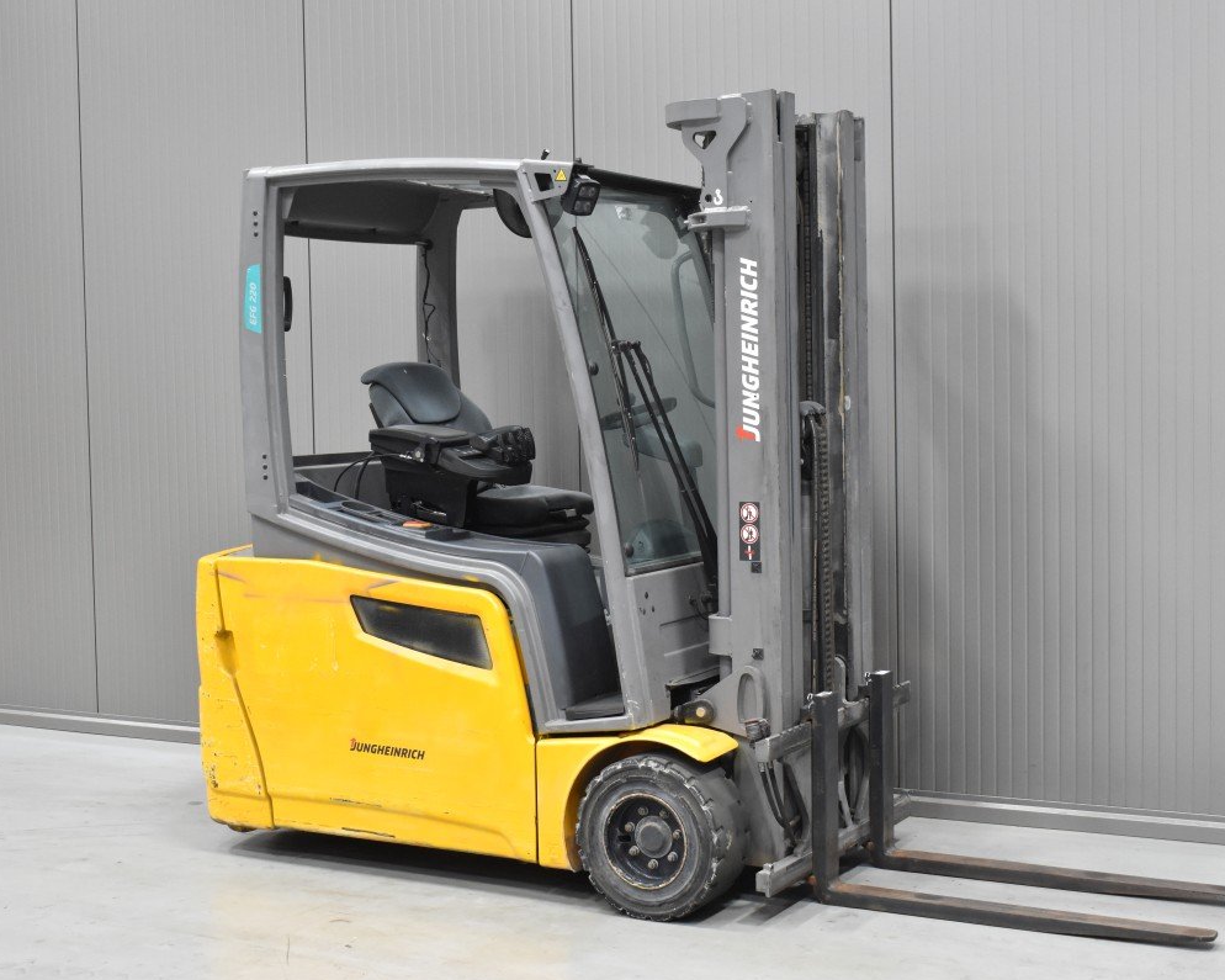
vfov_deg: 29.7
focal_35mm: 51
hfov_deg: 36.6
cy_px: 492
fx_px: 1849
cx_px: 654
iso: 1600
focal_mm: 30
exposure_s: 1/30
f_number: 5.6
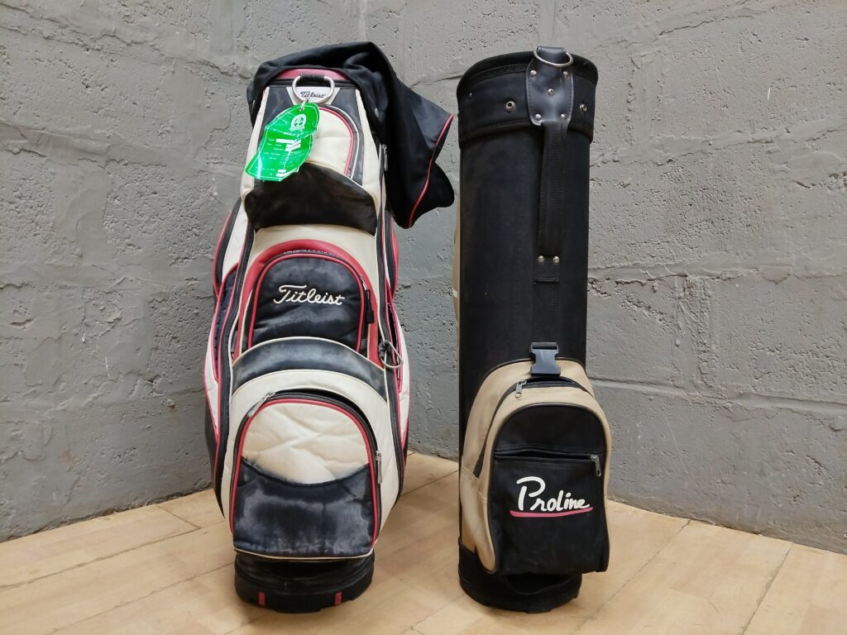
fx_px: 636
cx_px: 424
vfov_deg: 53.1
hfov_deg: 67.3
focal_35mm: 26
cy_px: 318
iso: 466
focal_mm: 4.25
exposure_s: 1/14.3
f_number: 1.8
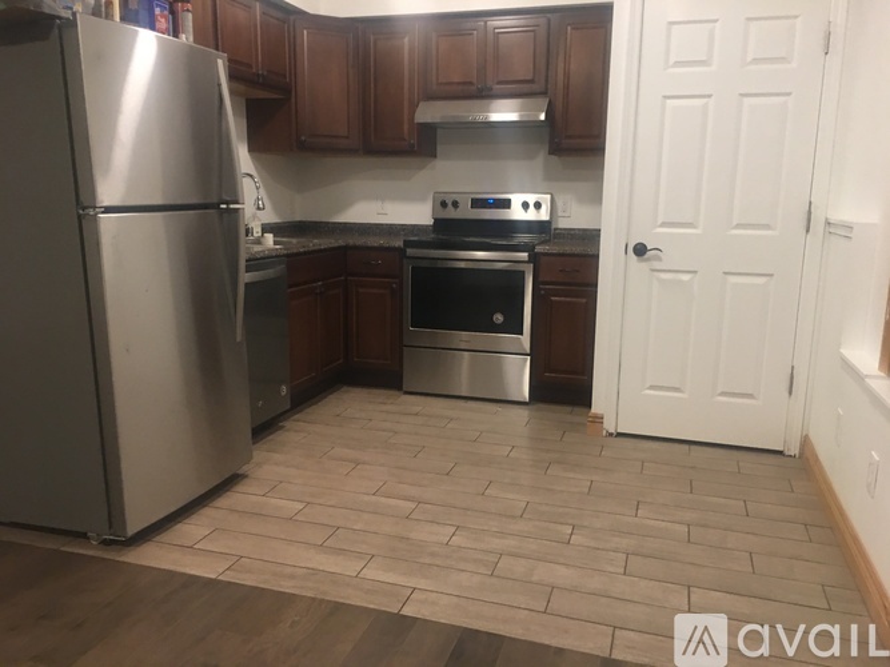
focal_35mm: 29
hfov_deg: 61.7
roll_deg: -0.6
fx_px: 745
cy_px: 334
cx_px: 445
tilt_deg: -9.6
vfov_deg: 48.2
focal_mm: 4.15
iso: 80
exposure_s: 1/15
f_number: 2.2
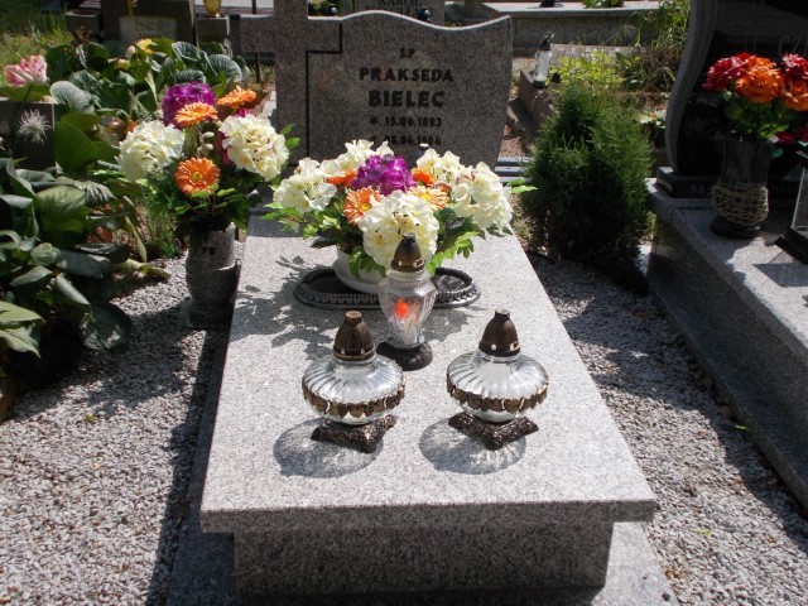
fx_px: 1027
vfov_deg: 32.9
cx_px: 404
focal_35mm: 44
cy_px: 303
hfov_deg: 42.9
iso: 80
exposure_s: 1/160
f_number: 10.6
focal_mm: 7.9
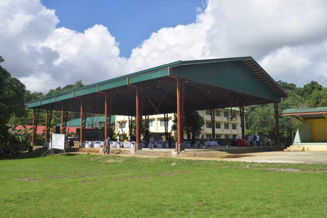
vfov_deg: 43.6
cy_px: 109
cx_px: 164
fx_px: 272
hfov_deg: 61.9
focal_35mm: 30
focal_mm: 20
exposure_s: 1/400
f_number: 10
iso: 200
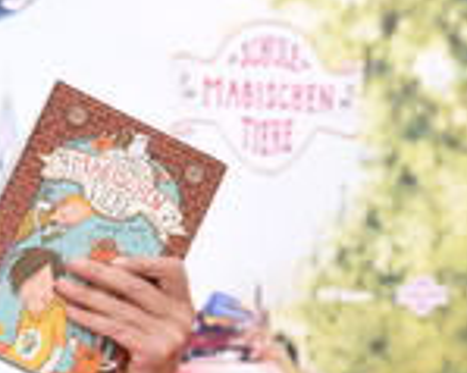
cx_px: -205
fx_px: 1727
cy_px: 429
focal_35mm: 125
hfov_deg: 14.5
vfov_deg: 12.1
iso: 640
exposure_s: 1/160
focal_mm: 44
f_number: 6.3
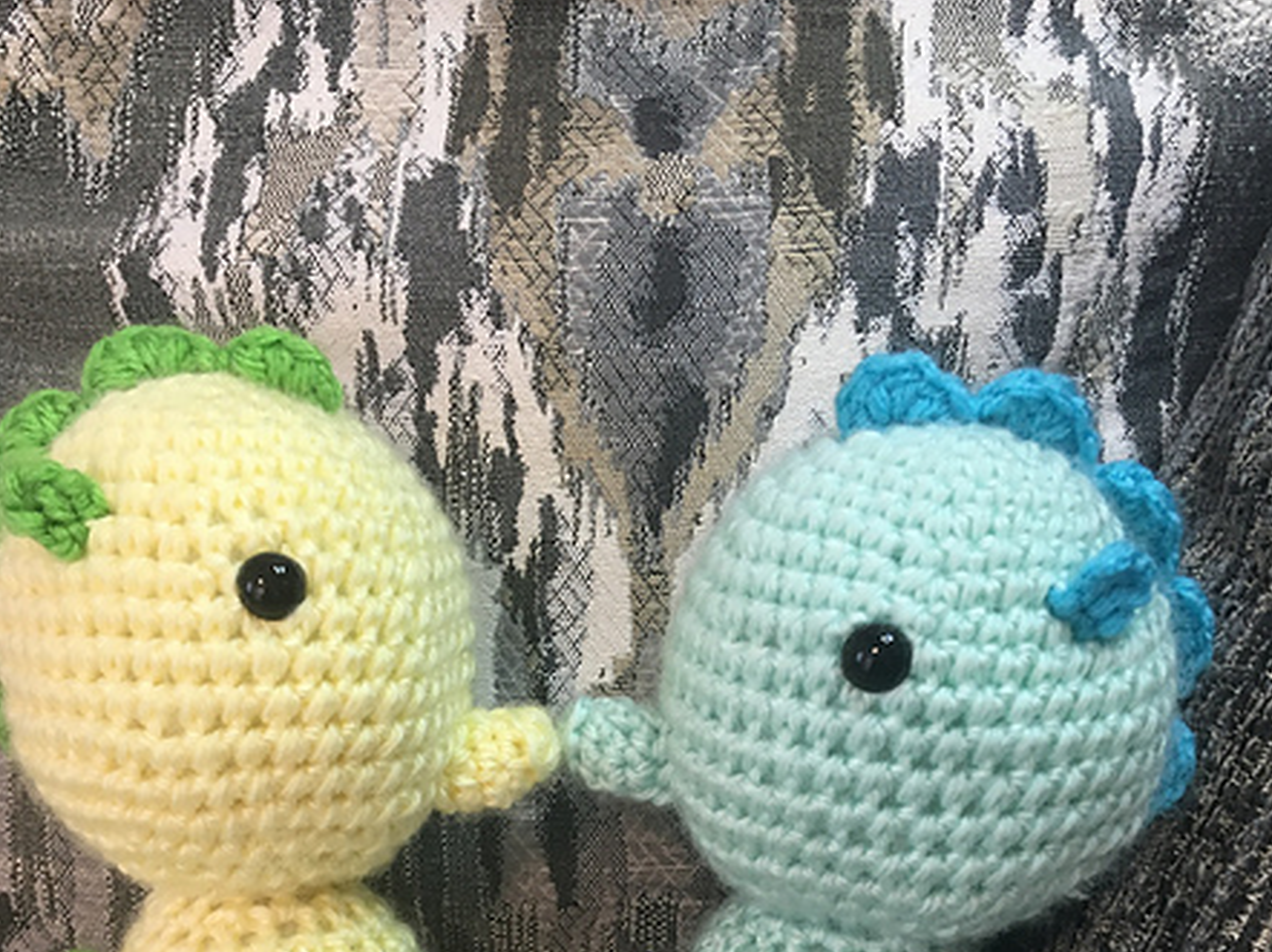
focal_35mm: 42
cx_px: 587
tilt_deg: -44.2
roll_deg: +3.6
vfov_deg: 32.4
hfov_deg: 44.8
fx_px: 1542
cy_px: 874
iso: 80
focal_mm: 4.15
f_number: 2.2
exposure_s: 1/30
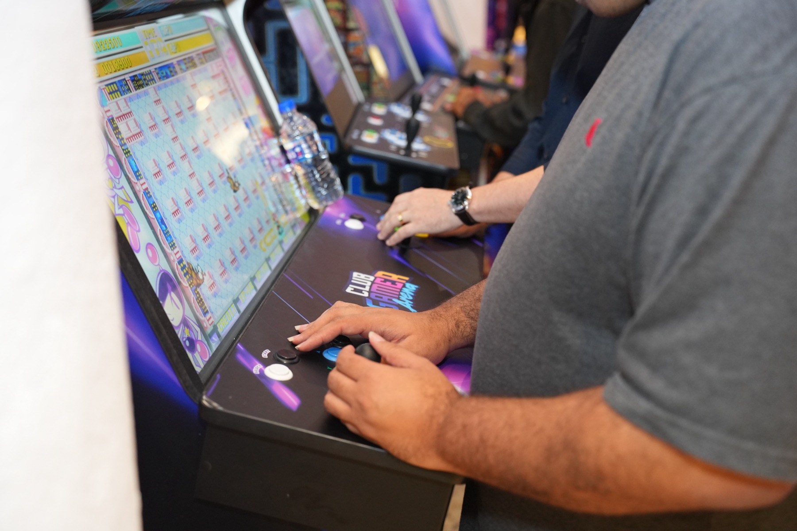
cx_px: 398
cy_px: 266
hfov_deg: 45.4
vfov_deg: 31.2
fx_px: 952
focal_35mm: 43
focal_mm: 43
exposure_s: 1/160
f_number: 2.8
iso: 2500
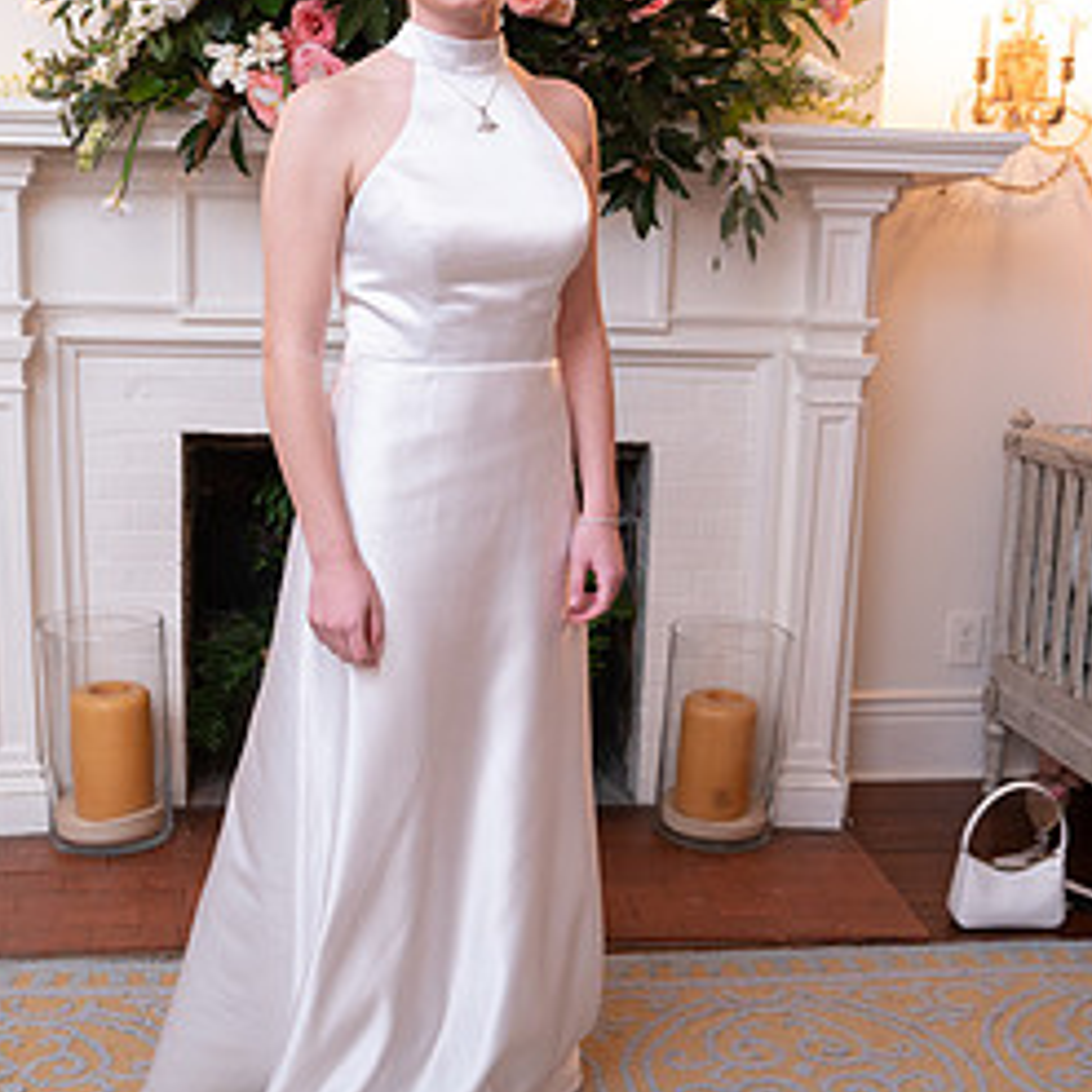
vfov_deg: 35.3
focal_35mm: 48
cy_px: 575
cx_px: 500
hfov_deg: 35.3
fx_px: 1713
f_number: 4.5
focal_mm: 31
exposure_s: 1/80
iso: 800
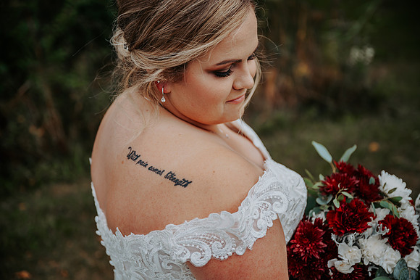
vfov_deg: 28.0
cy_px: 140
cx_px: 210
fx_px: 560
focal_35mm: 48
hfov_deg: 41.1
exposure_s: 1/1000
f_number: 2.8
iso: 200
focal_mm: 48
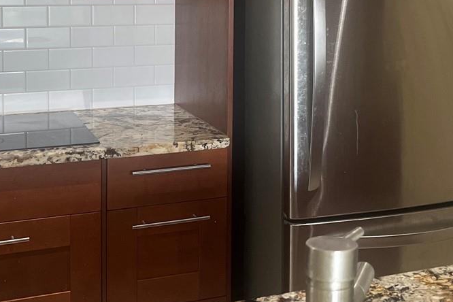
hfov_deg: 30.8
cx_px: 295
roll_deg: -0.4
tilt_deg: -4.1
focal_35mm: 65
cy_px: 12
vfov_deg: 20.4
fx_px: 818
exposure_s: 1/60
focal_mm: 5.1
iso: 160
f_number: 1.6
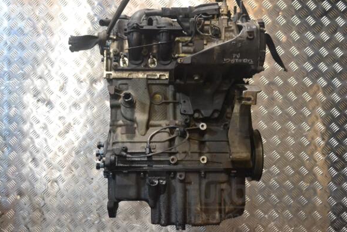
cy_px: 115
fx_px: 415
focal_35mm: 43
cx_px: 176
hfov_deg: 45.4
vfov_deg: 31.2
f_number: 5
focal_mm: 28
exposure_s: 1/100
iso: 3200
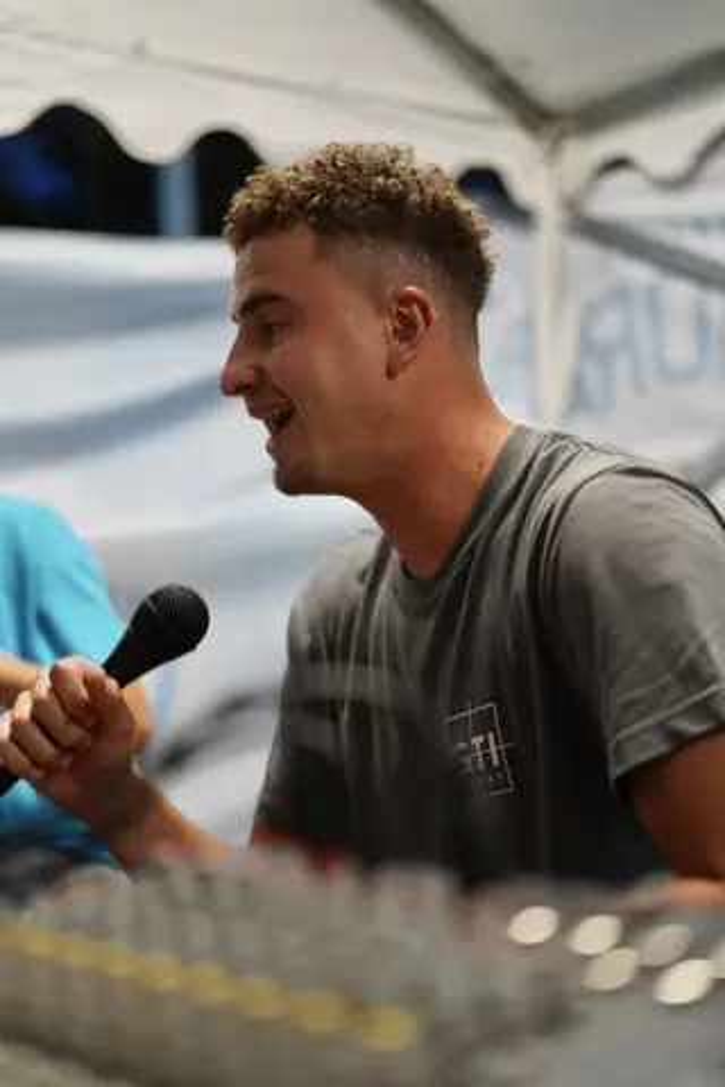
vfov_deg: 39.6
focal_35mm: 50
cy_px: 544
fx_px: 1510
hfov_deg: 27.0
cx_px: 362
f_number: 1.8
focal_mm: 50
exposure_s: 1/100
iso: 400
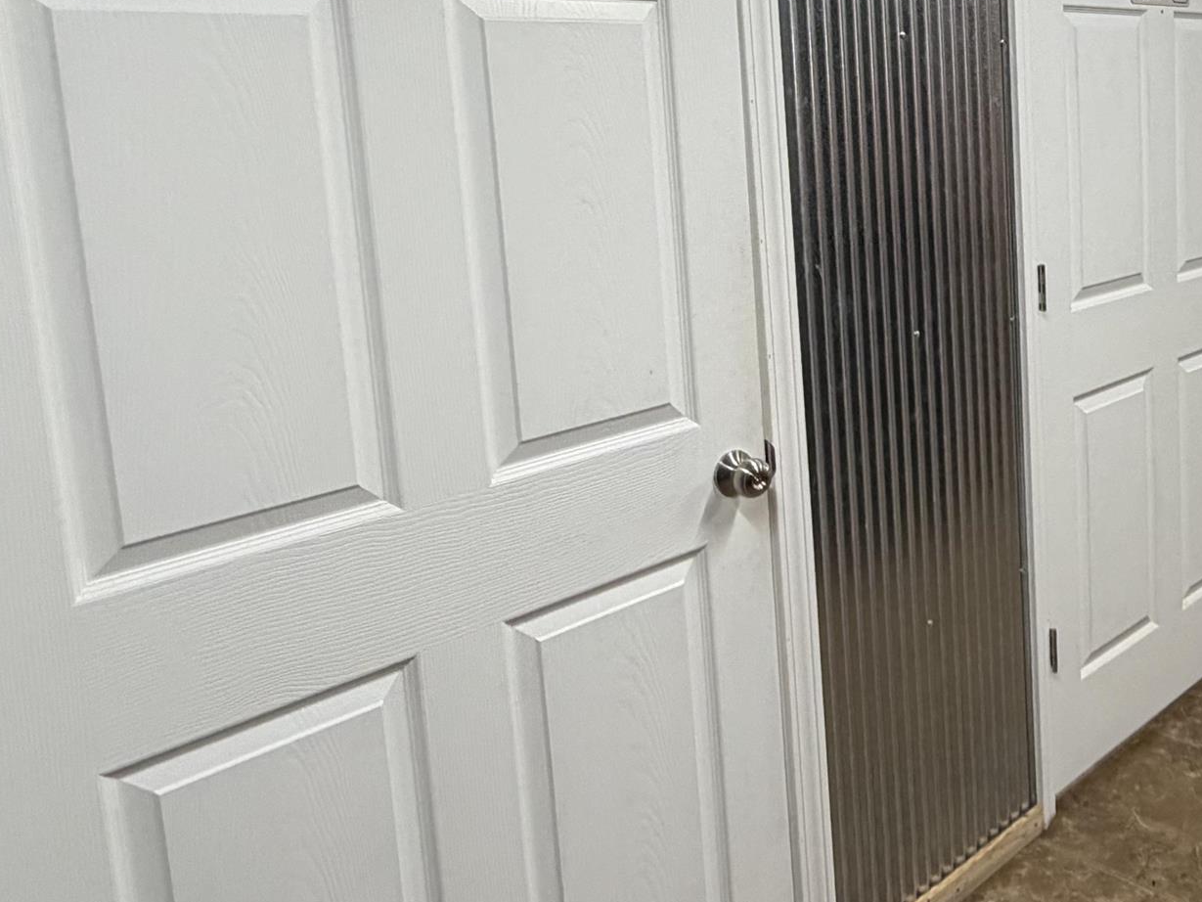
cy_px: 236
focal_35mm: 35
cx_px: 1119
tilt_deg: -6.4
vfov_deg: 39.7
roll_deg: +1.8
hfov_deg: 46.5
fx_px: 1215
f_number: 2.2
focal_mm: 2.22
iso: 250
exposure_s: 1/120
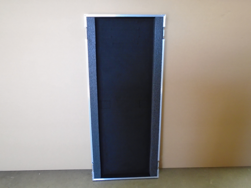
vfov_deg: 53.1
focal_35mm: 26
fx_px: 189
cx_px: 126
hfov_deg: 67.3
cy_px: 94
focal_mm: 4.6
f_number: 3.2
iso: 320
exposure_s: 1/30
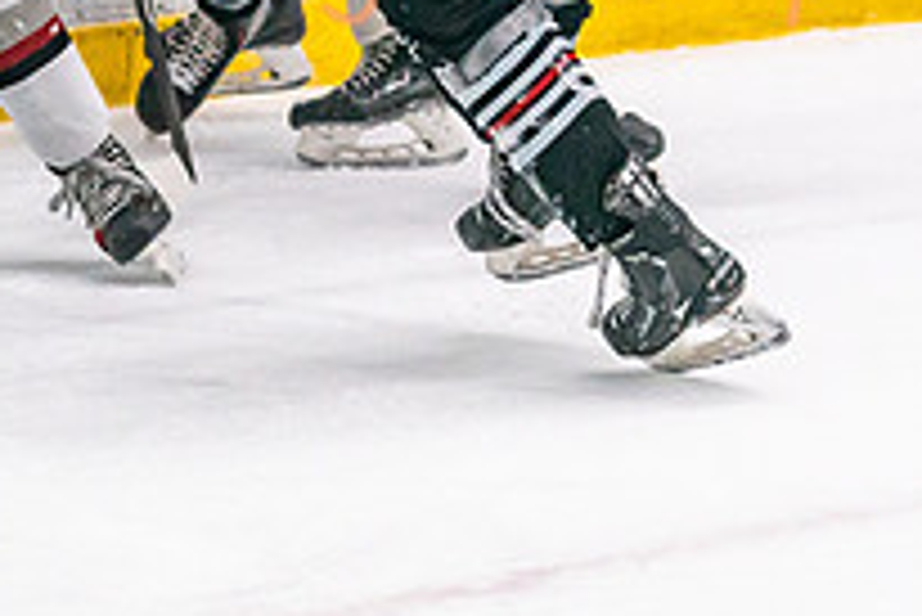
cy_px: -235
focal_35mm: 263
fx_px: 6740
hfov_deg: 7.8
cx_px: 237
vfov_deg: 5.2
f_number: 2.8
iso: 3200
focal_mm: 80
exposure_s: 1/1250
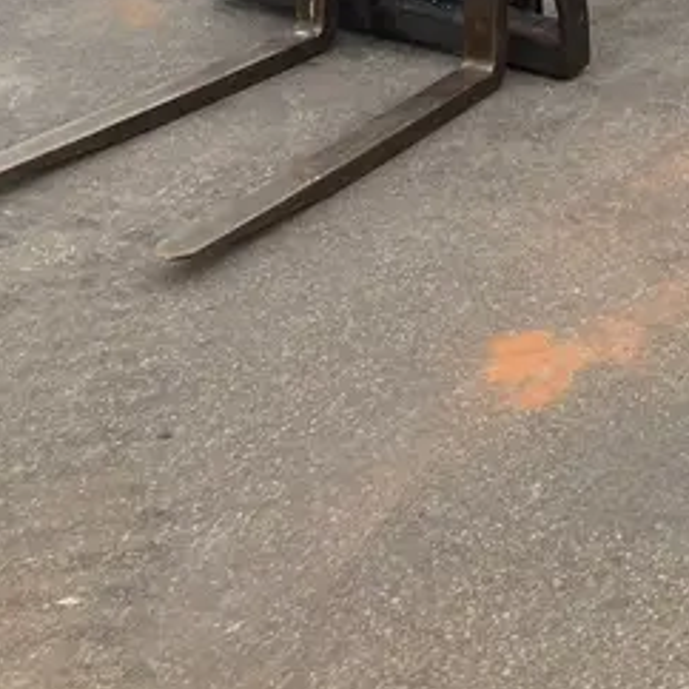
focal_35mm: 75
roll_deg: +0.8
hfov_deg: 22.2
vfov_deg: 20.7
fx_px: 1689
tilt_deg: -10.4
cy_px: -249
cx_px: 689
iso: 32
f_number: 1.8
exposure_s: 1/1156
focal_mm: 3.99
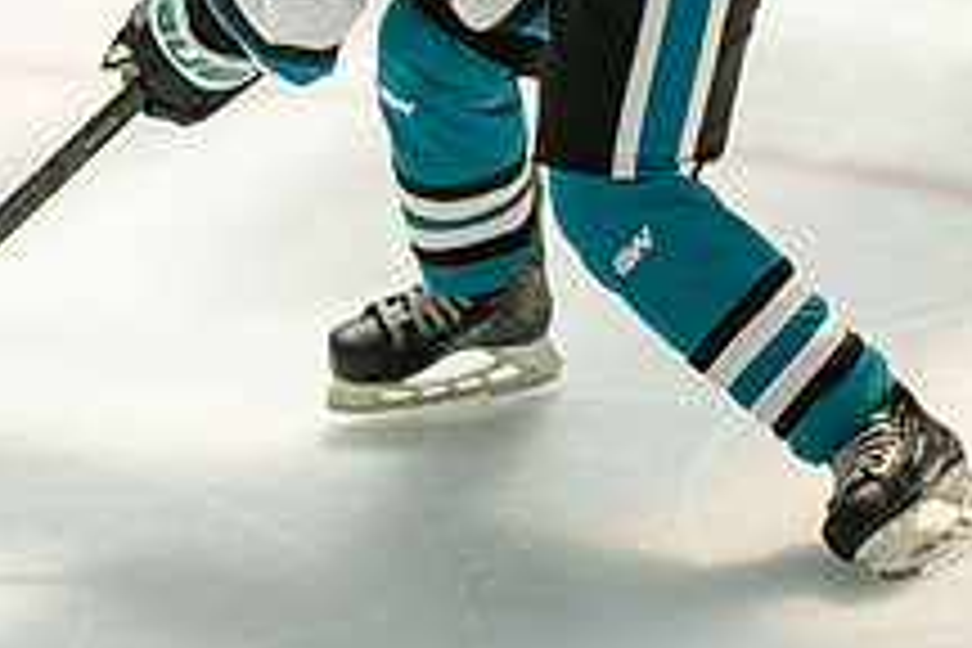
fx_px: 8693
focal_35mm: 322
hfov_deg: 6.4
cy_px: -164
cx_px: 360
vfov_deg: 4.3
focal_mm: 120
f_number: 3.2
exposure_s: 1/5000
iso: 1600
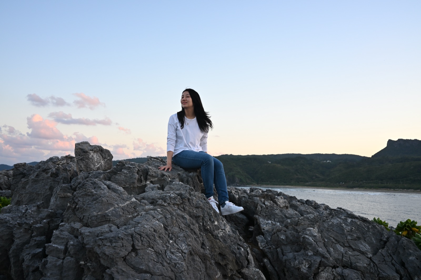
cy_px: 140
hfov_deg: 65.5
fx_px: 327
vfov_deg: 46.4
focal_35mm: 28
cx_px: 210
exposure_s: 1/60
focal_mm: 28
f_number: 8
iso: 450
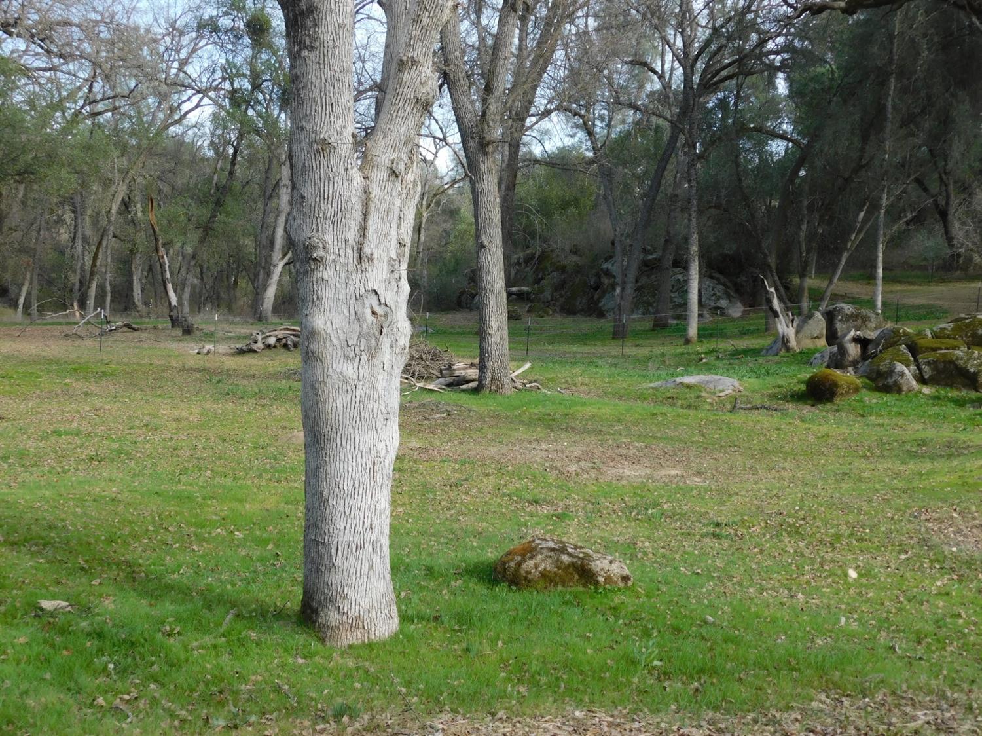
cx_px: 491
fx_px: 1276
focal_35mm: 45
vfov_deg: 32.2
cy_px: 368
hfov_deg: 42.1
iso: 125
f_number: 3.7
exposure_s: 1/320
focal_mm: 8
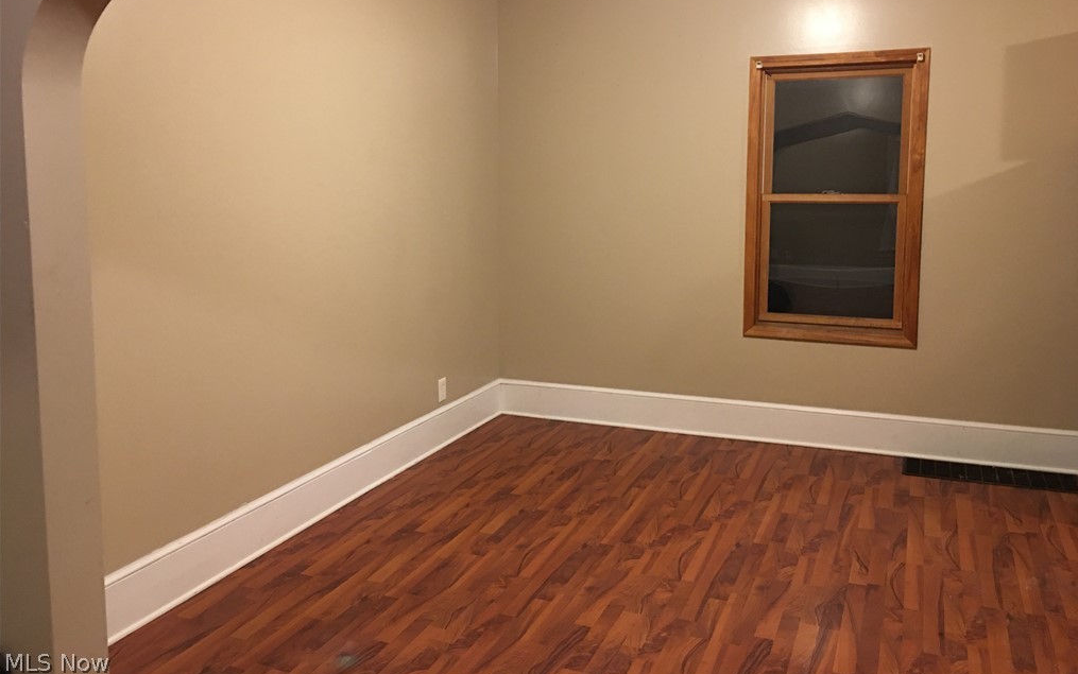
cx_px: 543
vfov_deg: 40.5
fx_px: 911
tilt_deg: -4.5
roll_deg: -0.7
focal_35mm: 31
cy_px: 273
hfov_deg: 61.2
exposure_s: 1/4
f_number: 2.2
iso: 50
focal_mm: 4.15
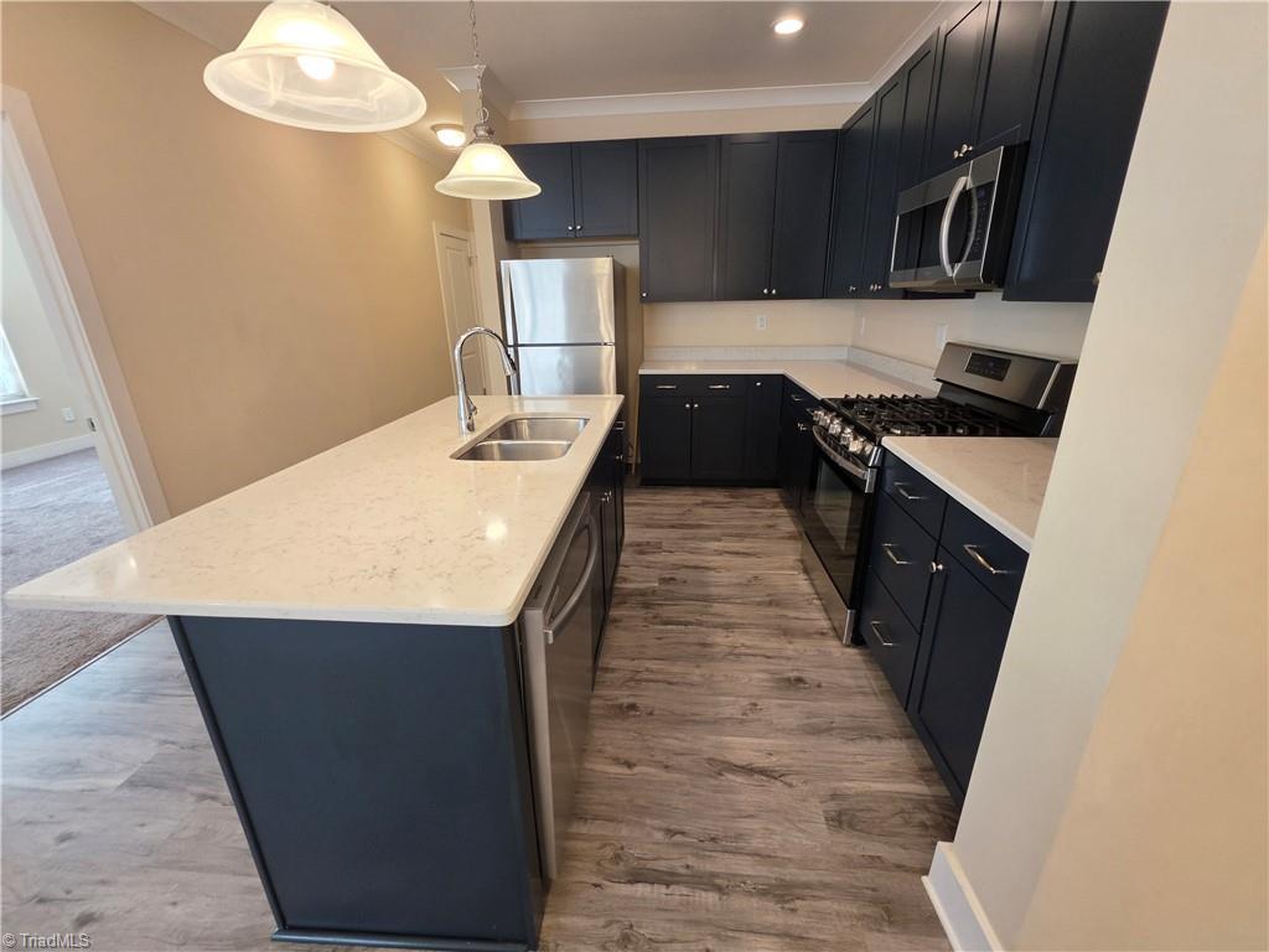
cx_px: 634
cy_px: 476
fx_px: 477
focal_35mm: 13
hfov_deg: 106.2
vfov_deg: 89.9
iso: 80
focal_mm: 2.2
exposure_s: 1/120
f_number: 1.9
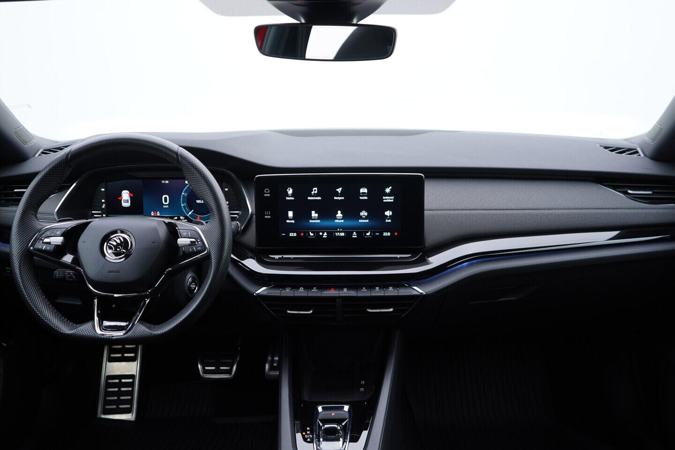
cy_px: 225
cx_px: 338
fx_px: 675
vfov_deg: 36.9
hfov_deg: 53.1
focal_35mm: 36
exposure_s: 1/40
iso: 160
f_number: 2.8
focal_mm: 24
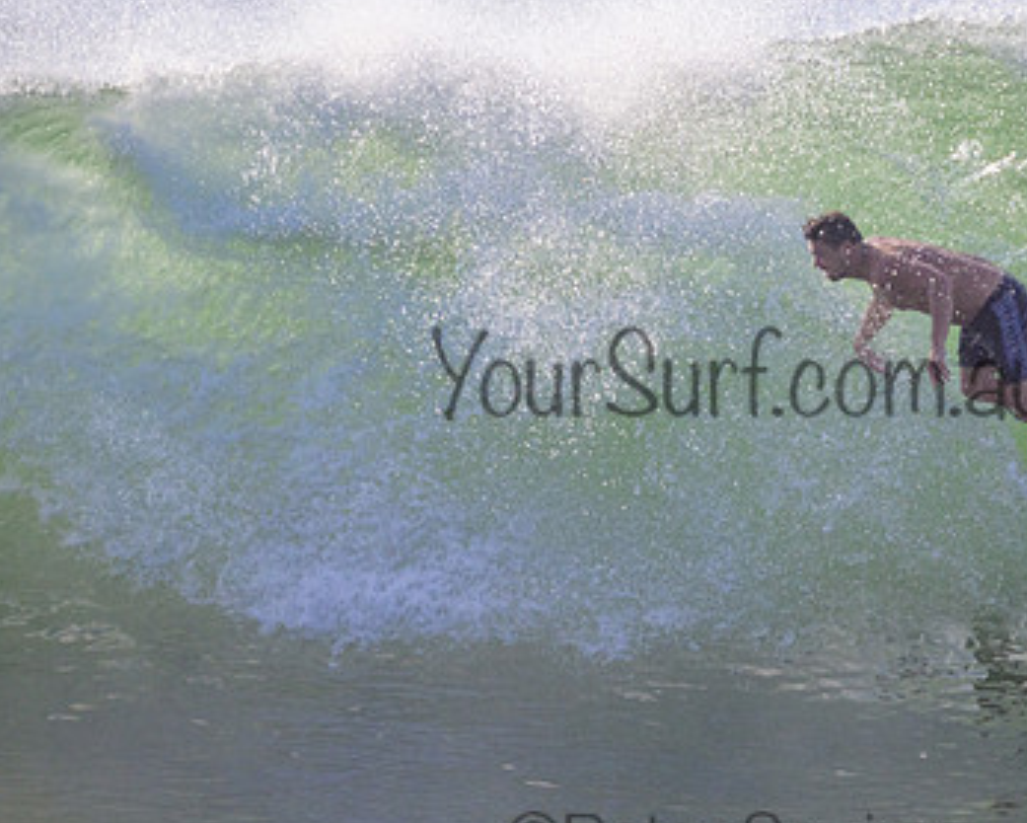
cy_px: 348
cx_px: 737
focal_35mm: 1254
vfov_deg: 1.2
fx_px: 38137
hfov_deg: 1.5
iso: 1000
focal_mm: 800
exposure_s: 1/2000
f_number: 11
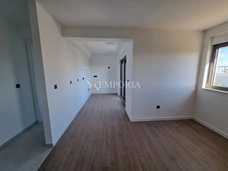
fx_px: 86
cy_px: 86
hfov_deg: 106.2
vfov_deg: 89.9
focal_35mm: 13
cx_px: 114
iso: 50
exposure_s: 1/106
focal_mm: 2.2
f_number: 2.2
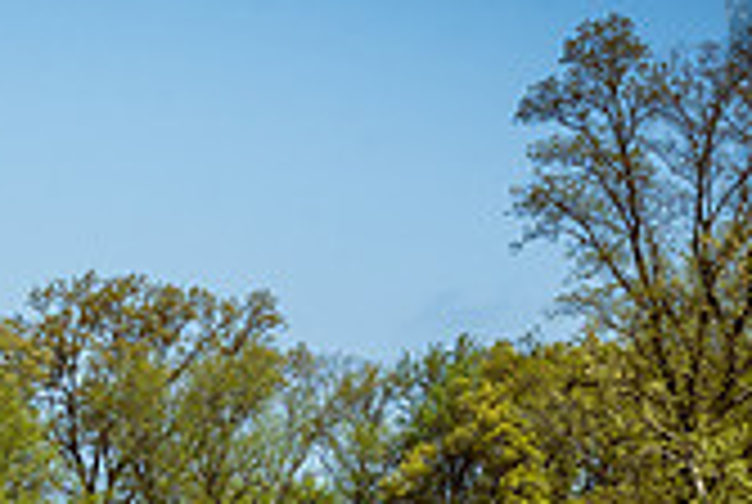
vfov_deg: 4.3
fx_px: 6675
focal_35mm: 319
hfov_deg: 6.4
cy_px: 673
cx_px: -131
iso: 100
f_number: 9
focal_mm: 92
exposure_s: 1/200
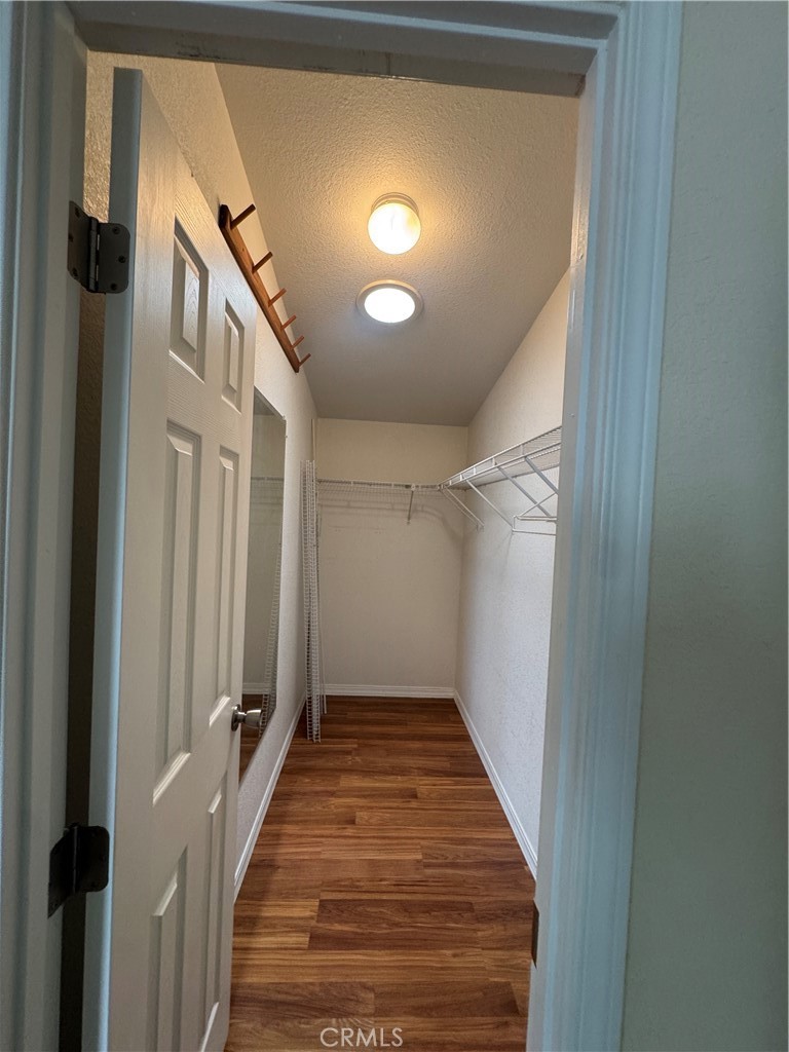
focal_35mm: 14
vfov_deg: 102.1
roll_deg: -1.4
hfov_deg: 85.7
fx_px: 425
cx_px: 394
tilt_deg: -0.5
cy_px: 526
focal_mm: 2.22
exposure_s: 1/60
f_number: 2.2
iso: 200
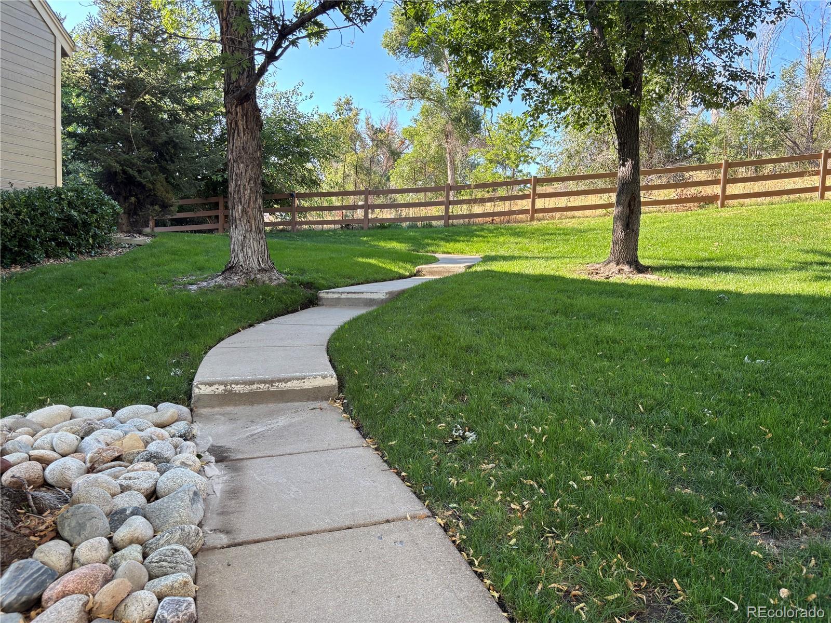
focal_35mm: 26
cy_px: 312
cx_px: 416
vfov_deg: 53.1
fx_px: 624
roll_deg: -2.7
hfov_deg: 67.3
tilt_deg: -5.5
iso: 40
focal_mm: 5.96
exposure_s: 1/202
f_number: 1.6
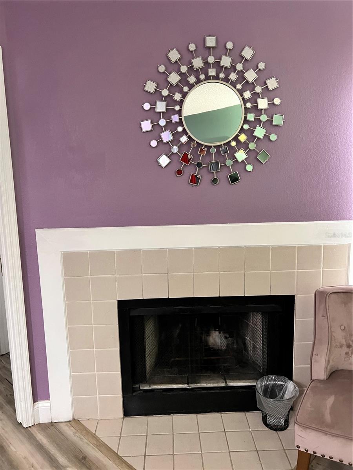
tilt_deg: -6.2
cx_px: 176
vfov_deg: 67.3
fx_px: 354
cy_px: 235
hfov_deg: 53.1
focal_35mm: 26
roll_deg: +1.6
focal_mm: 5.7
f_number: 1.5
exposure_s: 1/40
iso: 400
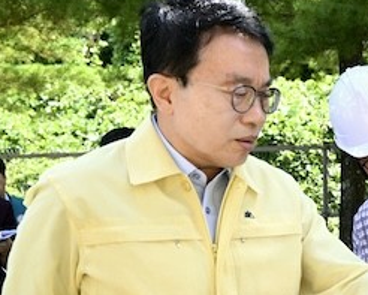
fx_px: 599
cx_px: 431
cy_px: 265
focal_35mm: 55
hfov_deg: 29.7
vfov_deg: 26.7
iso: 250
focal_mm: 24
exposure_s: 1/200
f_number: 5
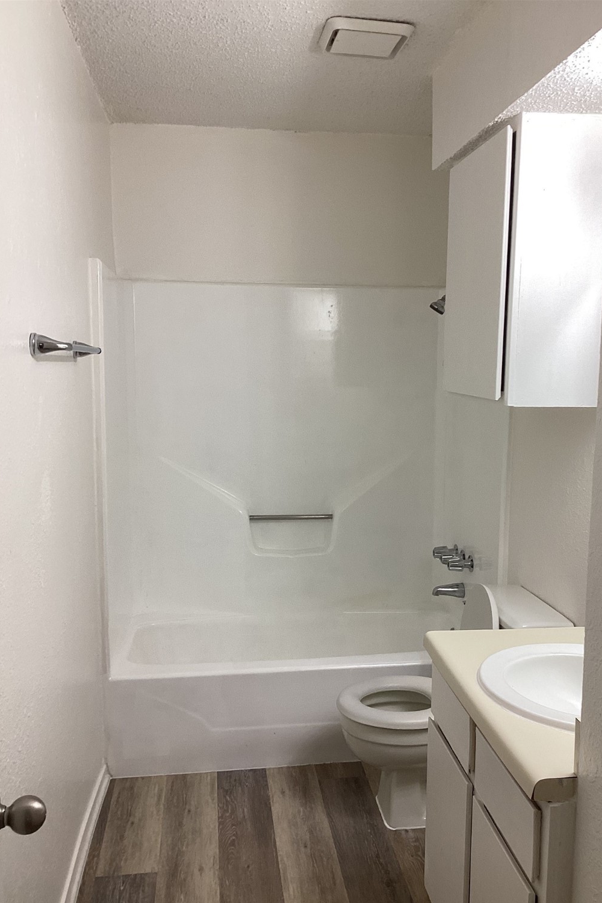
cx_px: 340
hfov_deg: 39.9
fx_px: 828
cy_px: 461
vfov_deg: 57.2
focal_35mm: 33
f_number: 2.4
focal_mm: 3.3
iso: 50
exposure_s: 1/60
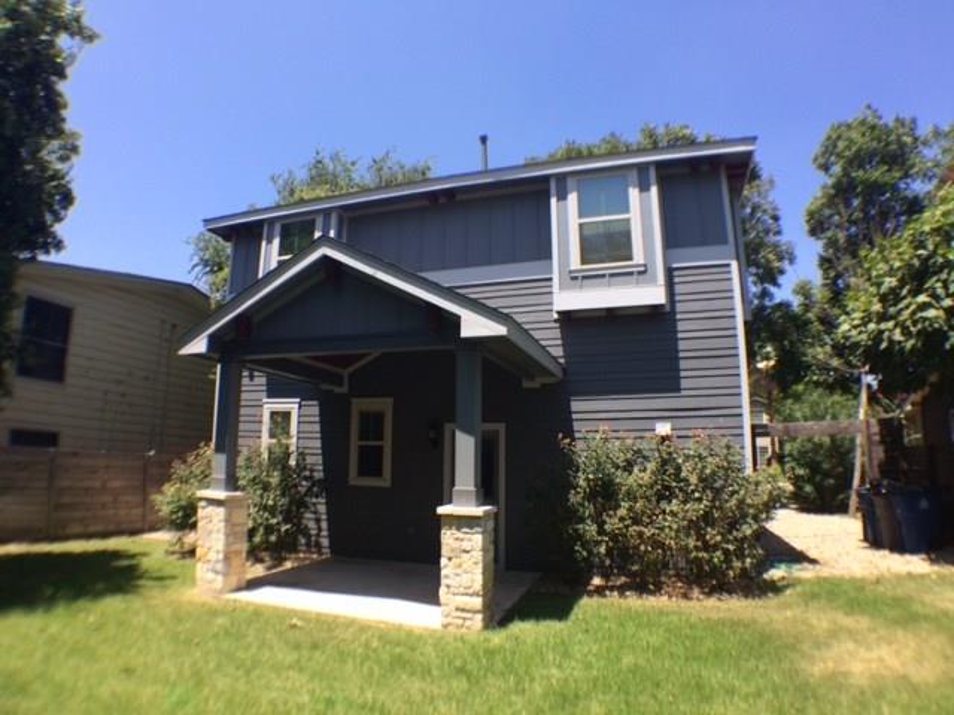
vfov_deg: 48.2
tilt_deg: +10.7
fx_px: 799
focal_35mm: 29
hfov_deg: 61.7
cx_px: 477
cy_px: 358
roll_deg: -0.5
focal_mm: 4.15
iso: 32
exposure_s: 1/977
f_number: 2.2
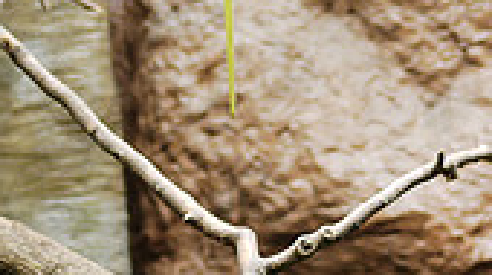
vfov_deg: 8.1
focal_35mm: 149
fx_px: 1941
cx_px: 301
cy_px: 80
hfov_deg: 14.4
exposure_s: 1/125
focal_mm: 20
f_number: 1.7
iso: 160
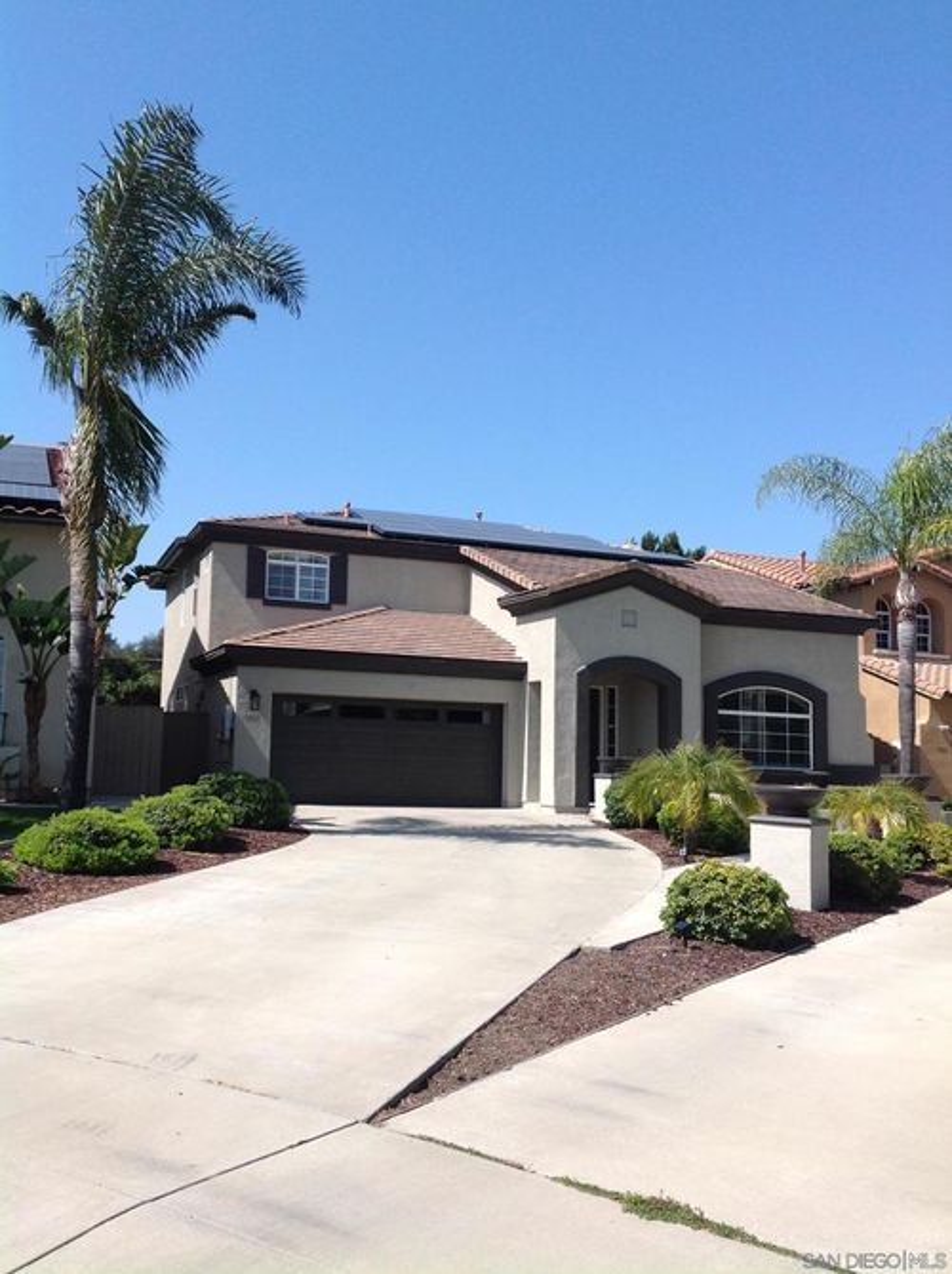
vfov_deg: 52.7
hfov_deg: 40.6
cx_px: 476
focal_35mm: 35
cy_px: 637
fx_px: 1286
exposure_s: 1/1890
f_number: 2.4
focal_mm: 4.28
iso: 50
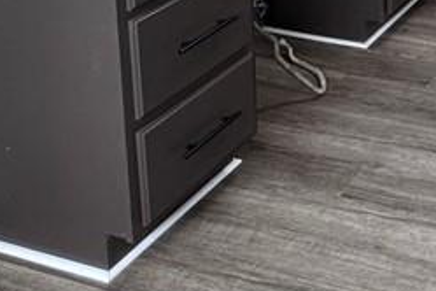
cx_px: 578
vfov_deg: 18.8
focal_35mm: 60
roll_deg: -2.5
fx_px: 727
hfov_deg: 27.4
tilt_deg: -10.0
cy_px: -189
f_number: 2.2
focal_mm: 2.22
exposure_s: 1/120
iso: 200
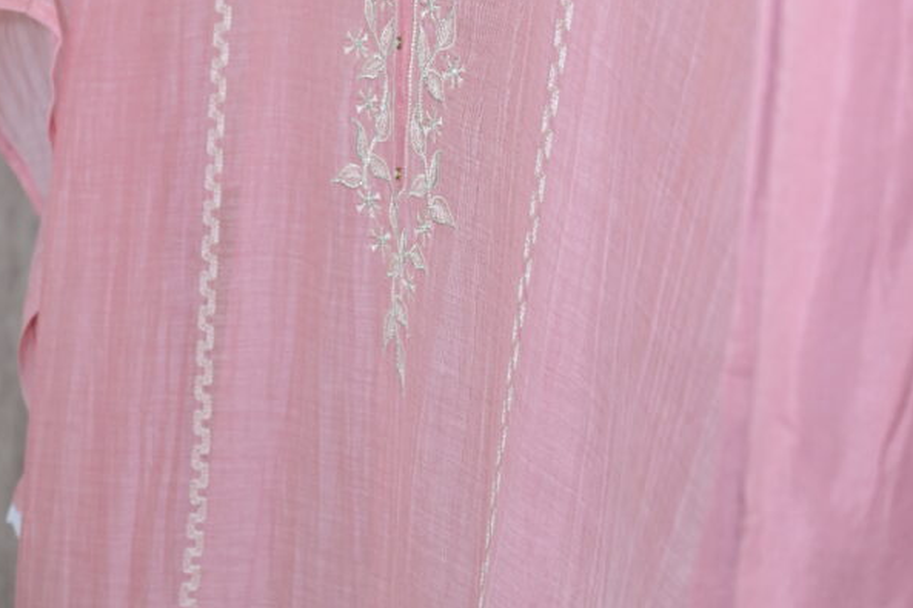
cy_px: -41
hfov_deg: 23.1
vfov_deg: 15.2
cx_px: 454
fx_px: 2231
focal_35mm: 88
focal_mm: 58
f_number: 6.3
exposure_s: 1/160
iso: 320
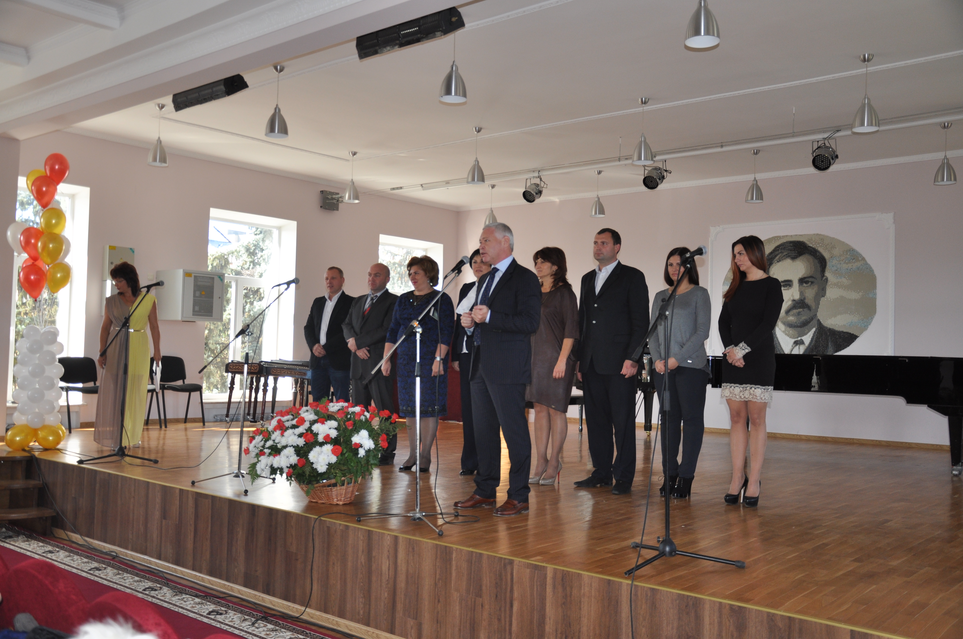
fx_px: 882
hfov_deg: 57.3
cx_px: 482
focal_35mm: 33
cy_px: 320
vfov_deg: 39.9
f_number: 3.8
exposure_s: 1/200
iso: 320
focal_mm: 22
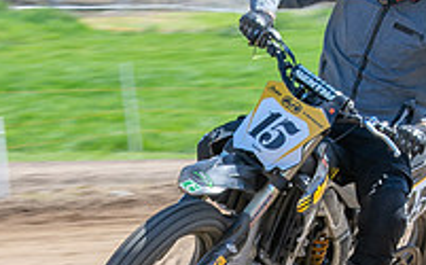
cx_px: 240
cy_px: 286
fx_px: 5113
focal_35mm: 441
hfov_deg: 4.8
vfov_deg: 3.0
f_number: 8
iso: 200
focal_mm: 70
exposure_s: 1/160
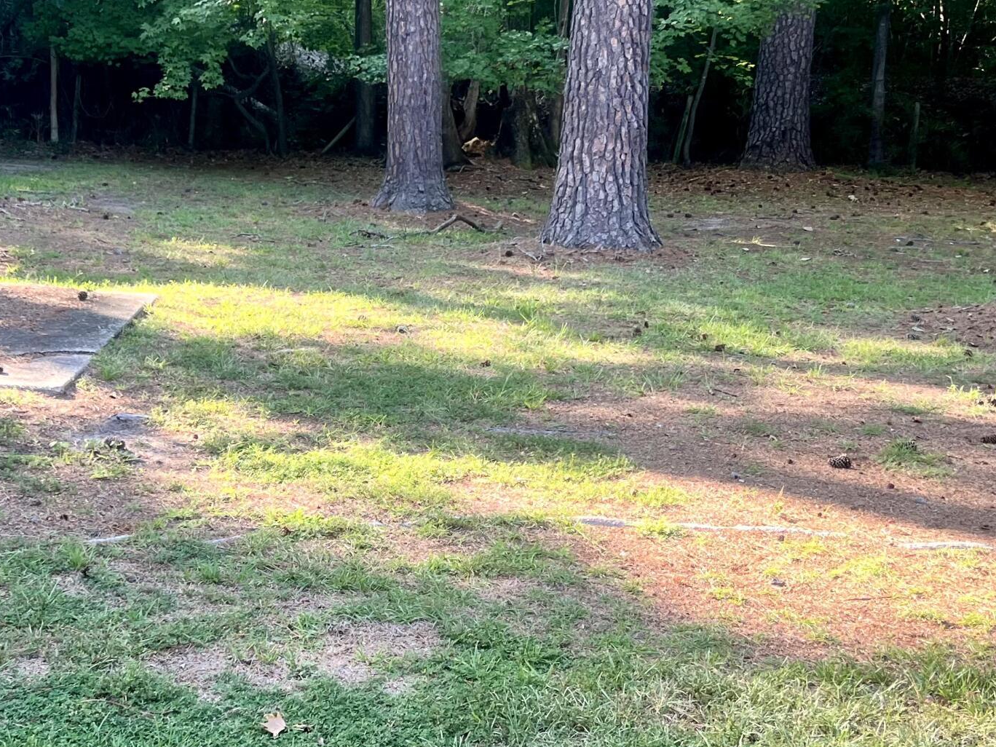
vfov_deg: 25.7
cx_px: 365
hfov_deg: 33.6
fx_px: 1640
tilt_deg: -11.7
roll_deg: -2.2
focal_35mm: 57
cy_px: 365
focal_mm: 5.7
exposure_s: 1/171
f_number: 1.5
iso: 40
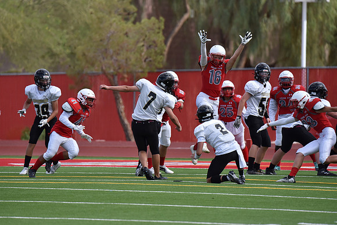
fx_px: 4213
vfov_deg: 3.1
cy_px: 112
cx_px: 168
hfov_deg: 4.6
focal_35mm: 450
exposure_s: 1/4000
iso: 1250
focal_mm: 450
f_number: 6
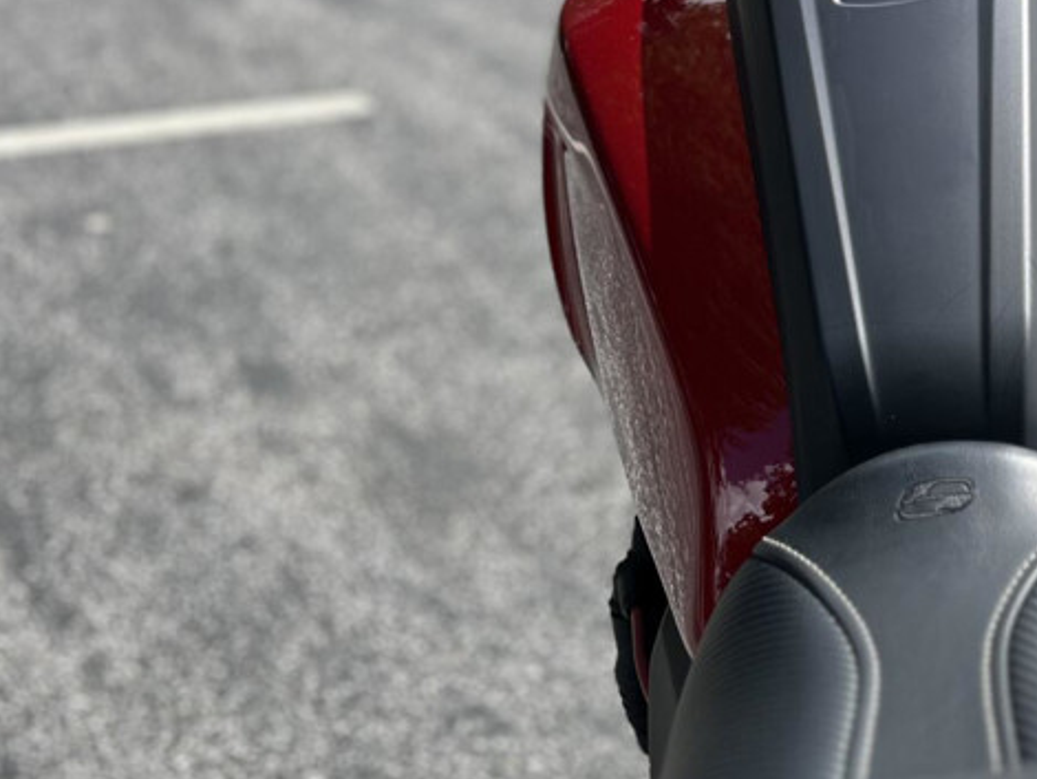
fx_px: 1768
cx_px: 965
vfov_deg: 23.9
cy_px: 22
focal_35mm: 59
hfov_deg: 31.0
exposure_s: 1/1992
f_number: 1.6
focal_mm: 5.1
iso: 50
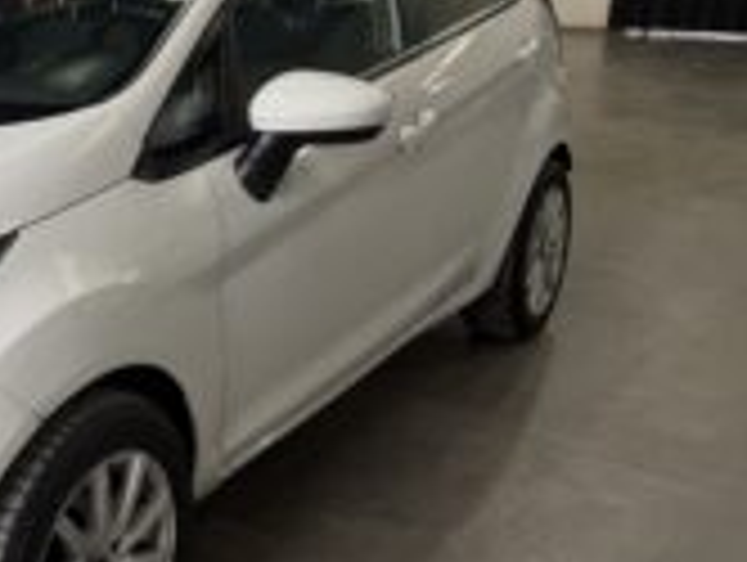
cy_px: 279
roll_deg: +1.6
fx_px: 1124
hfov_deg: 33.3
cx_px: -22
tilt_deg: -15.2
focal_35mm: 52
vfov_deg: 28.1
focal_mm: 6.76
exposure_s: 1/121
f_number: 1.78
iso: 100
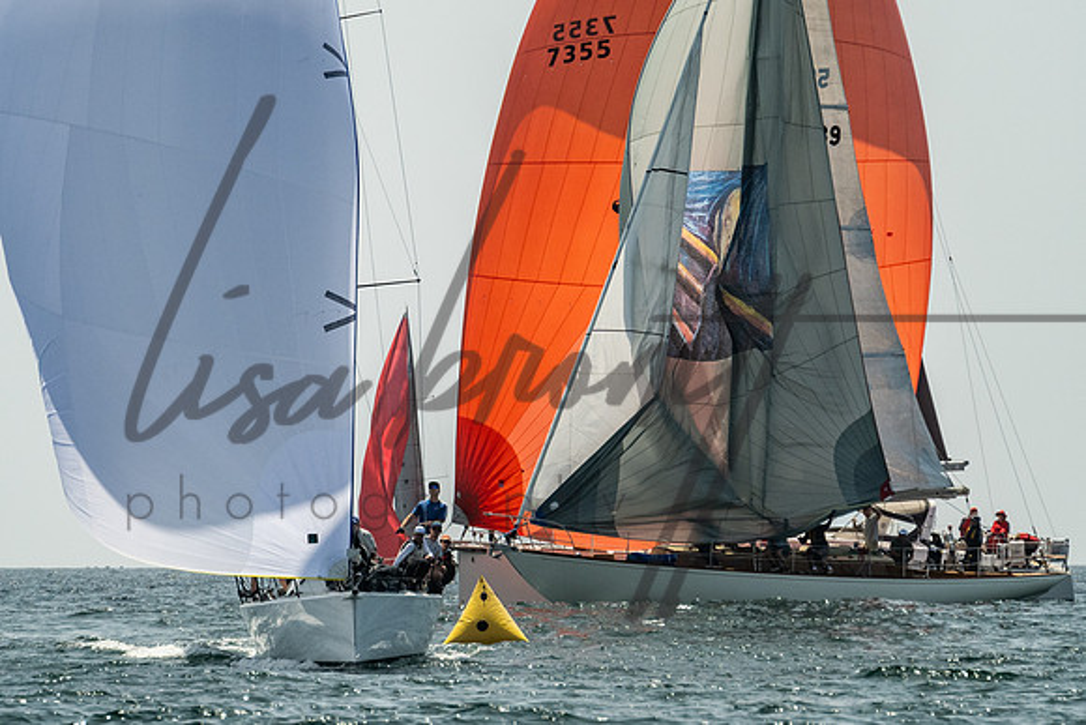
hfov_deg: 6.4
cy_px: 227
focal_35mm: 321
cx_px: 444
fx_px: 9676
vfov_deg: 4.3
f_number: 6.3
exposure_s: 1/1250
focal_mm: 150
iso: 320
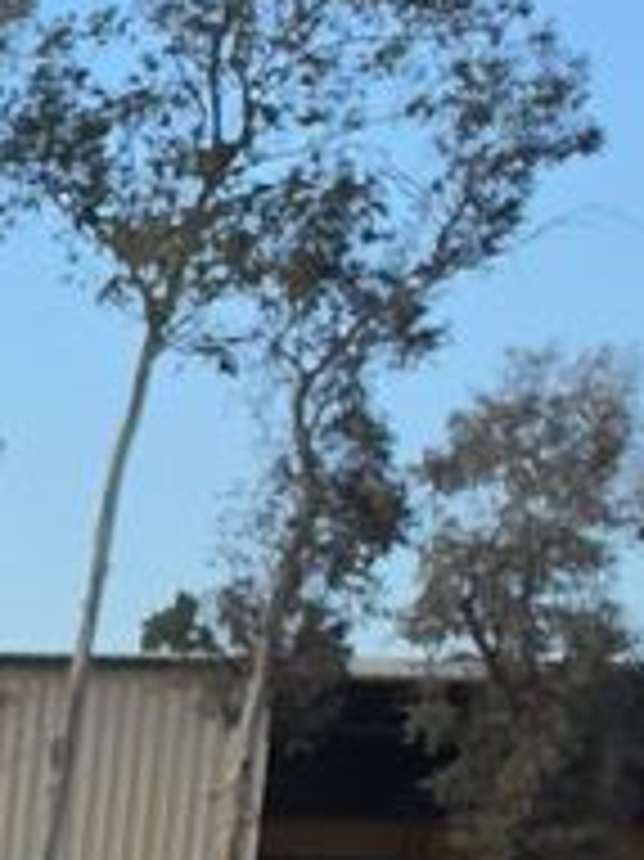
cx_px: -2666
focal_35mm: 193
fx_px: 4793
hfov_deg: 5.5
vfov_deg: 9.7
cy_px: 1535
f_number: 1.4
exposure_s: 1/3417
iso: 63
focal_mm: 6.5
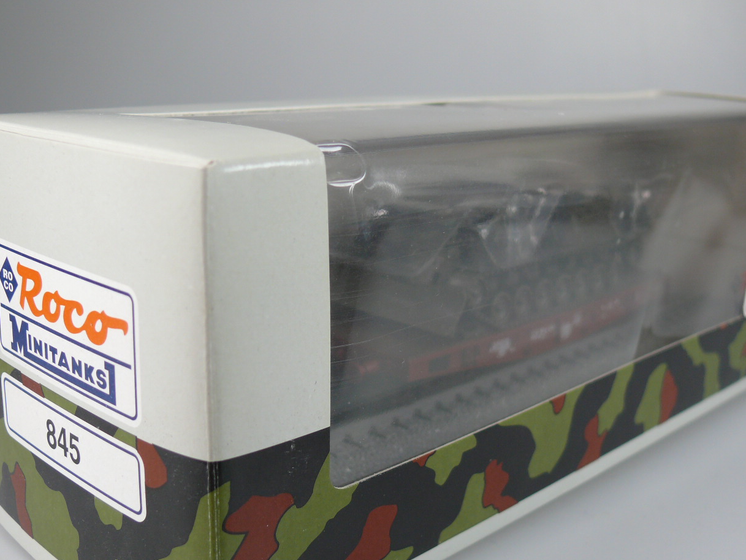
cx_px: 409
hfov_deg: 41.2
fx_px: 991
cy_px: 317
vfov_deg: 31.5
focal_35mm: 46
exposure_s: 1/125
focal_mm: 7.5
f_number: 2.8
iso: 100
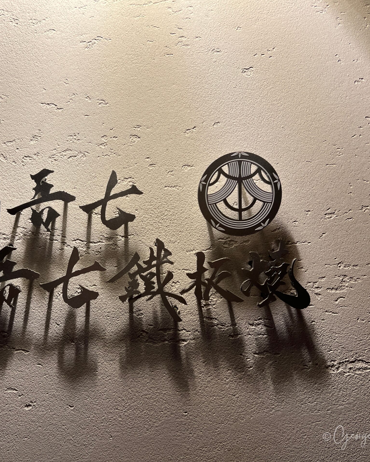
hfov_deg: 42.7
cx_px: 119
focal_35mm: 34
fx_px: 465
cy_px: 231
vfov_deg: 52.8
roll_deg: +1.3
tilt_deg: -2.1
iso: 80
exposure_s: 1/60
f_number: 1.5
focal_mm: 5.7
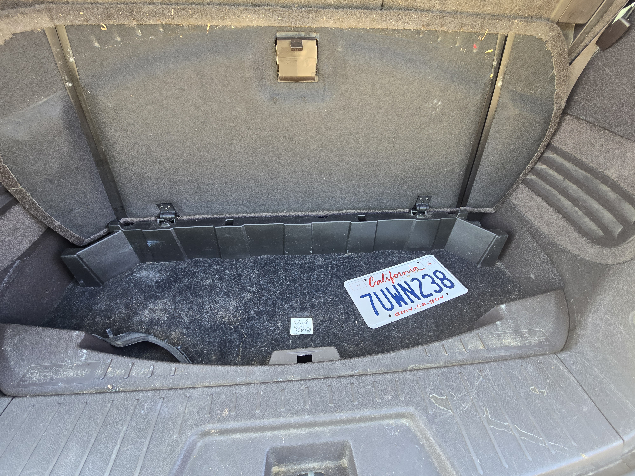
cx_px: 318
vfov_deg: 89.9
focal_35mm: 13
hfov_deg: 106.2
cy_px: 238
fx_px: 238
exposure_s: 1/60
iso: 100
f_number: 2.2
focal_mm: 2.2
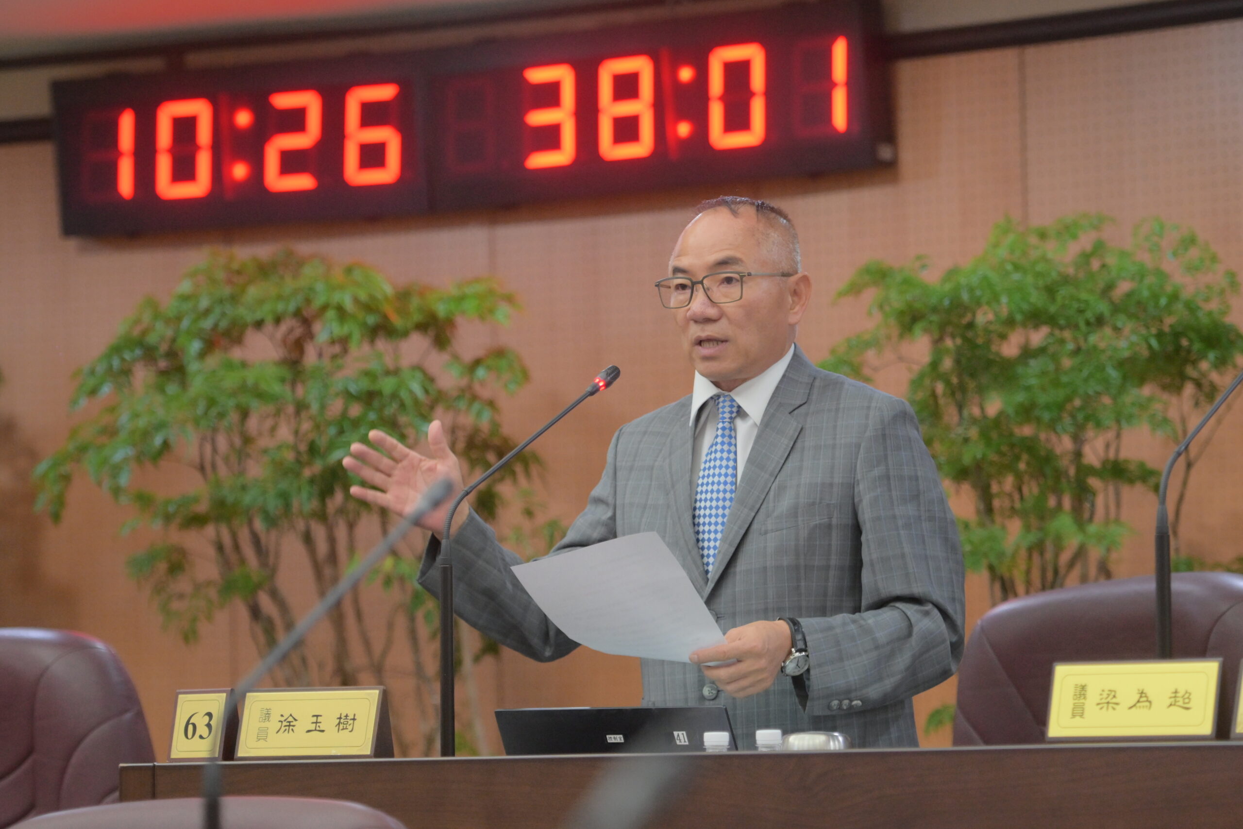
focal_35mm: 174
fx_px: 6008
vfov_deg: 7.9
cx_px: 622
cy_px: 414
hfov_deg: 11.8
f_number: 3.2
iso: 1250
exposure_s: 1/200
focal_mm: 116
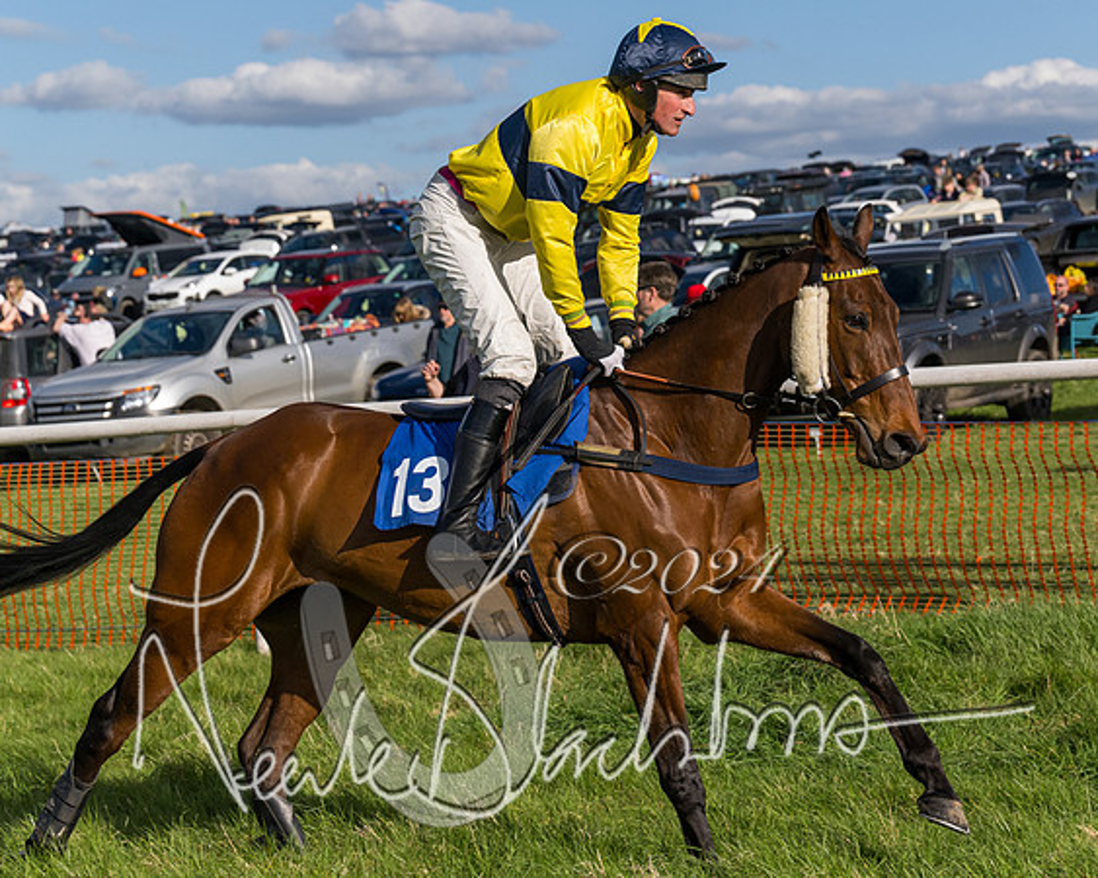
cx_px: 659
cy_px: 439
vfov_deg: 13.0
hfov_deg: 16.2
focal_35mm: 118
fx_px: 3843
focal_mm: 70
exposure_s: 1/3200
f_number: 5
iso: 400
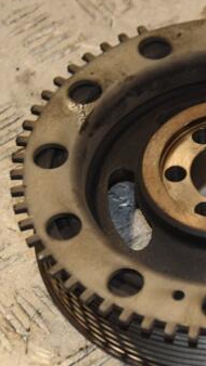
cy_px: 184
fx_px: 2030
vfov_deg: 10.3
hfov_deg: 5.8
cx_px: 237
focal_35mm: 209
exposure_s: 1/160
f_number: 5.3
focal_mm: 75
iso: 800
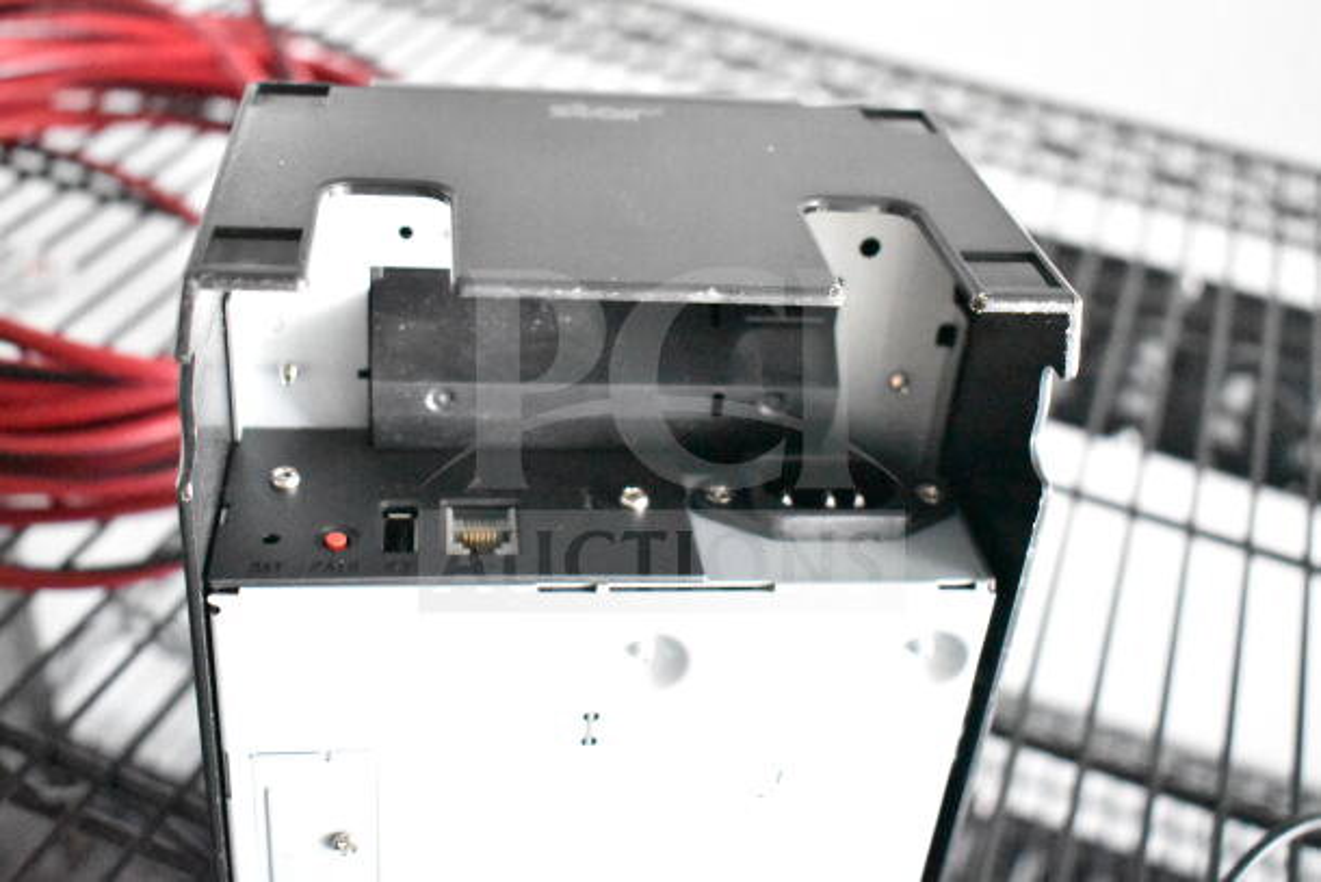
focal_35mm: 40
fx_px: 1486
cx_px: 660
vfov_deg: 33.0
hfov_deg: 47.9
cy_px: 441
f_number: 4
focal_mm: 27
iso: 22800
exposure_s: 1/40
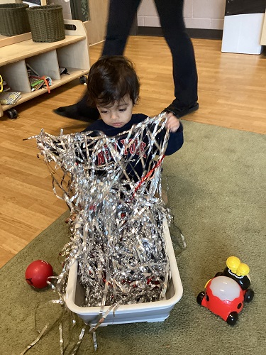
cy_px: 178
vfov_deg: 58.4
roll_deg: +3.3
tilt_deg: -33.4
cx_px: 133
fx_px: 318
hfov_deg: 45.4
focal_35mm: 31
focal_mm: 3.3
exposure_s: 1/60
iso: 320
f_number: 2.4
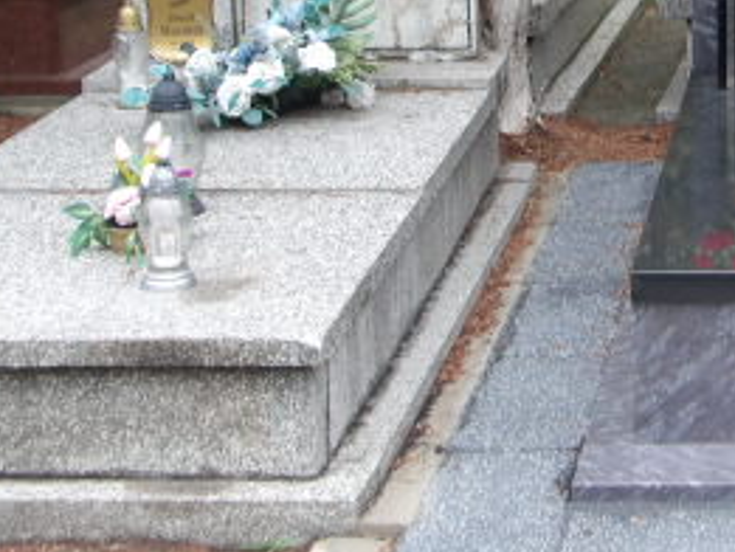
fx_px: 2188
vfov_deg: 14.2
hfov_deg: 18.2
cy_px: 20
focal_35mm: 103
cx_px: 870
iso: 100
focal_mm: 7.6
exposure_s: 1/37
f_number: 3.7
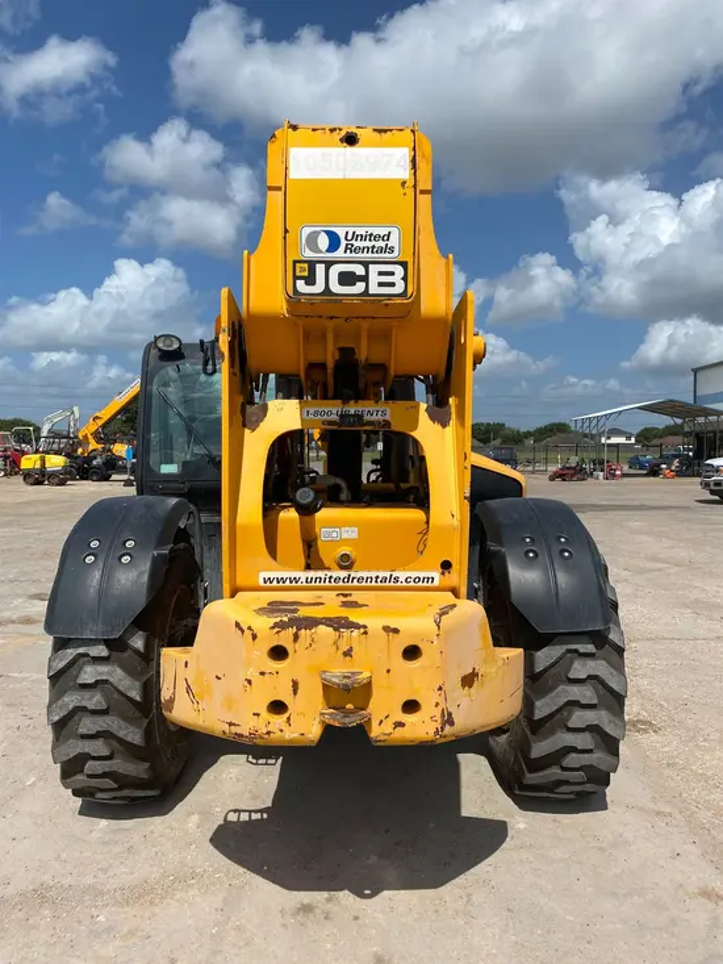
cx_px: 362
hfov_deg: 53.1
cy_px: 482
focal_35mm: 26
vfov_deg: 67.3
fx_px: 724
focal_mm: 4.25
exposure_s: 1/5495
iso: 32
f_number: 1.8
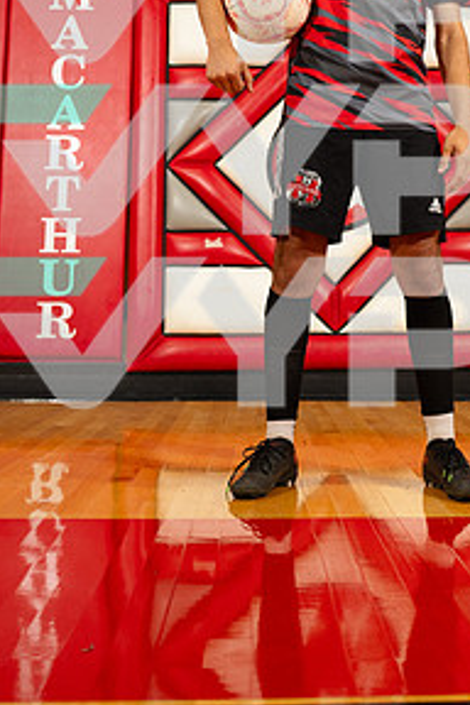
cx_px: 326
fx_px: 979
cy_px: 162
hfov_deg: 26.8
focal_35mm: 50
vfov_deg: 38.4
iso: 1000
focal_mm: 32
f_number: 4
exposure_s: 1/250
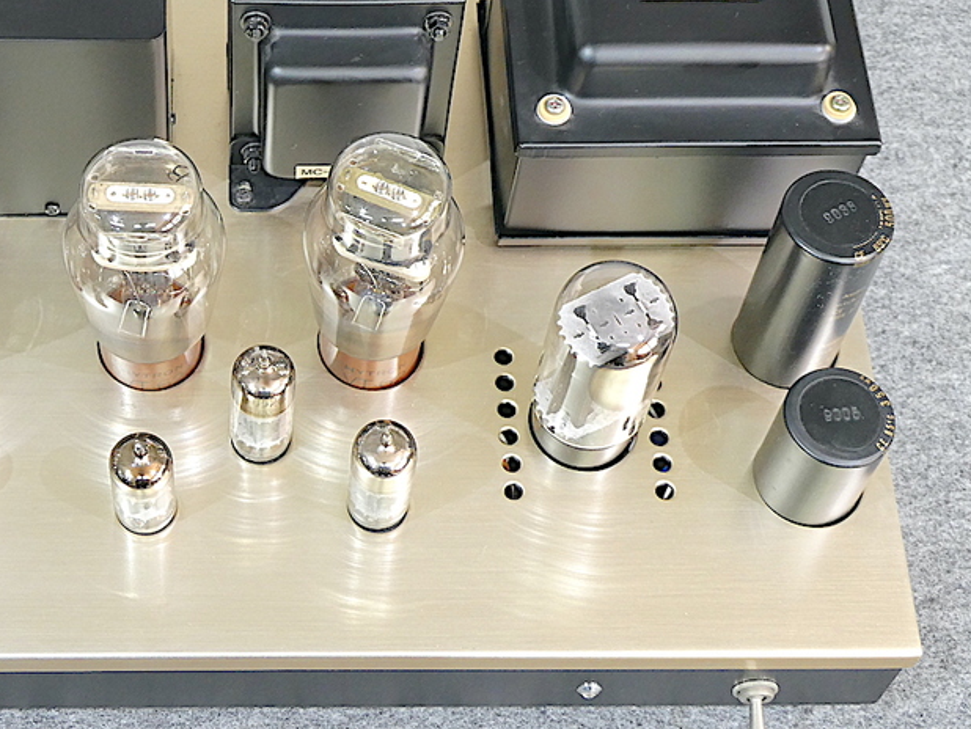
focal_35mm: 73
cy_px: 272
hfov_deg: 26.3
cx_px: 233
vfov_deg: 20.1
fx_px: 2048
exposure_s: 1/8
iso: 200
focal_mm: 8.4
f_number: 4
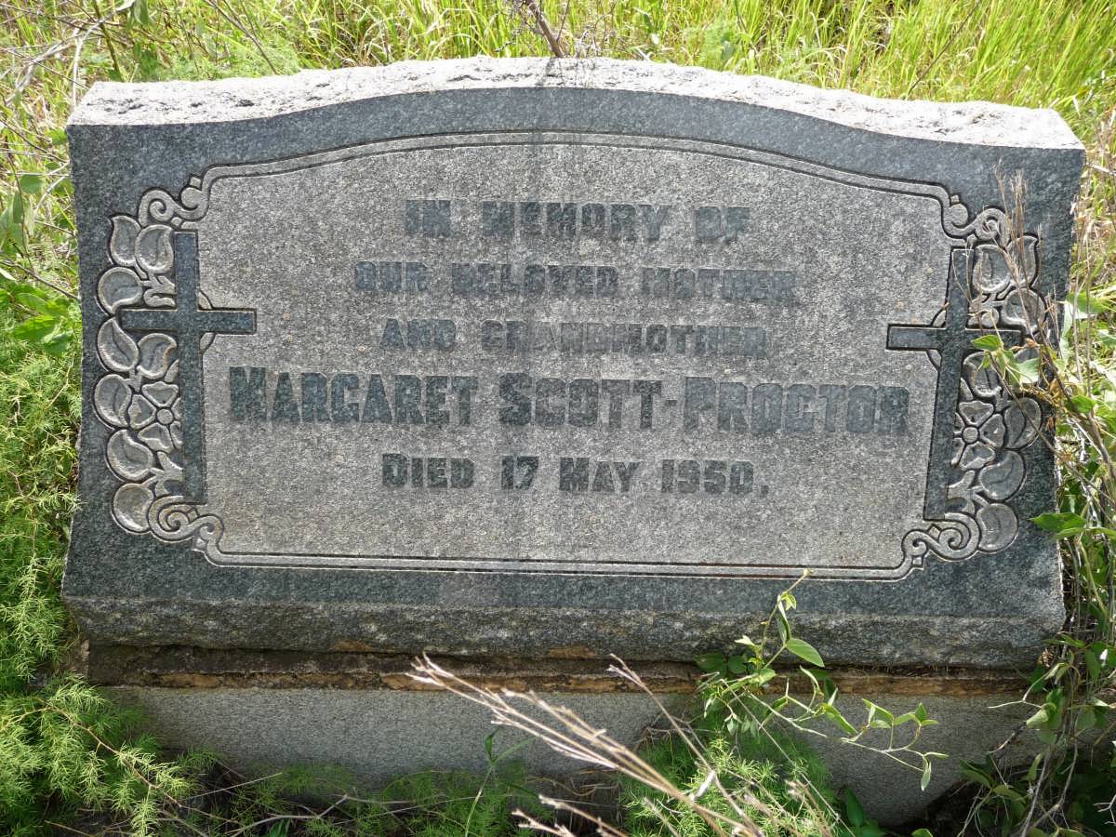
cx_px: 558
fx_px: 903
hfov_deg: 63.4
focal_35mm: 28
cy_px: 418
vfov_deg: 49.7
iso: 100
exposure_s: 1/320
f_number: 3.3
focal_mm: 4.7
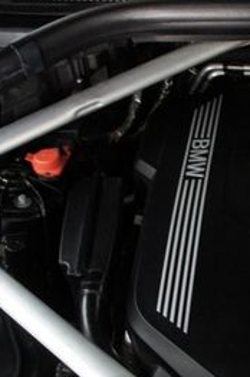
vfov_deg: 29.8
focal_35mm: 66
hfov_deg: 19.1
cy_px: 305
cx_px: 318
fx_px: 689
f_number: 3.5
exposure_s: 1/50
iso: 1600
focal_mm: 18
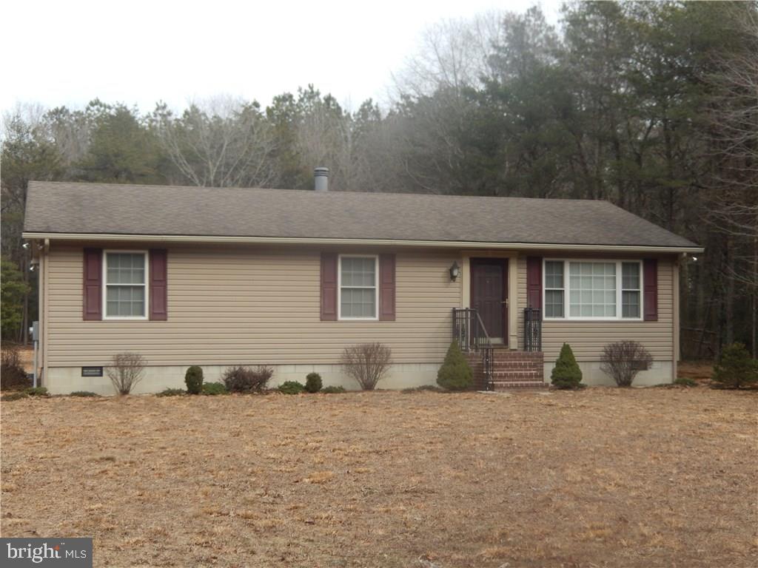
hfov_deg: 37.5
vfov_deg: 28.6
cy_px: 284
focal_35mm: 51
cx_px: 379
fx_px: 1117
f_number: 4.5
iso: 125
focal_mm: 9.2
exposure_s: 1/320
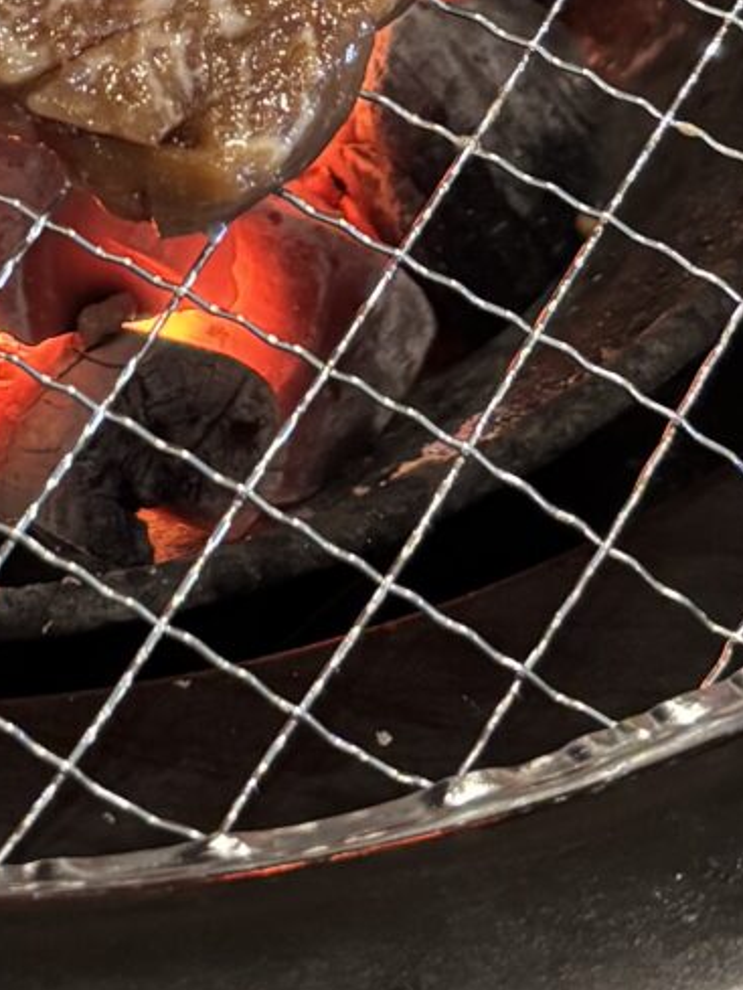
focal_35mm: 136
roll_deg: -5.8
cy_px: -395
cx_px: -121
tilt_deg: -40.4
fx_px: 3890
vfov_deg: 13.8
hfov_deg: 10.7
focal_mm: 5.96
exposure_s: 1/60
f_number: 1.6
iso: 320
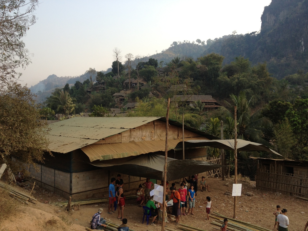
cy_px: 116
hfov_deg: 52.6
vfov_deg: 40.7
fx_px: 311
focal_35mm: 35
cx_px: 154
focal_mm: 4.28
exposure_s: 1/391
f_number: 2.4
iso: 50
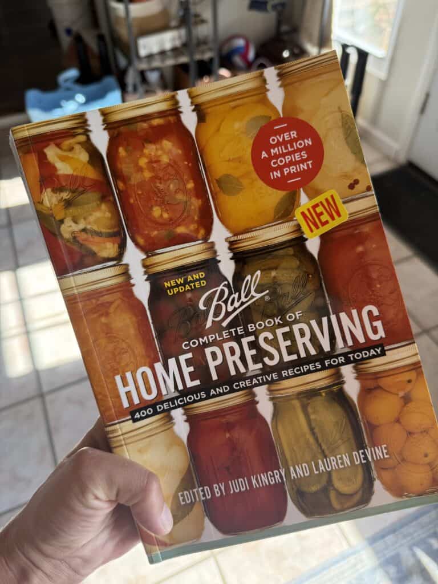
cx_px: 219
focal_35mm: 24
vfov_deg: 71.6
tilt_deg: -48.1
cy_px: 292
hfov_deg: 56.8
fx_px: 405
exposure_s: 1/166
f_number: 1.78
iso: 200
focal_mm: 6.76
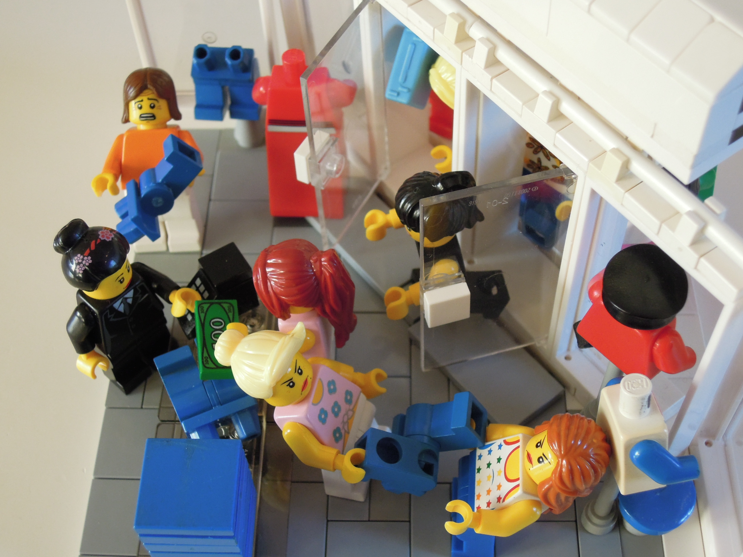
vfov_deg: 29.1
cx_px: 372
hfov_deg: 38.2
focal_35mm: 50
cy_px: 278
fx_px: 1073
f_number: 3.7
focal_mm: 9
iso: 400
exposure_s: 1/50
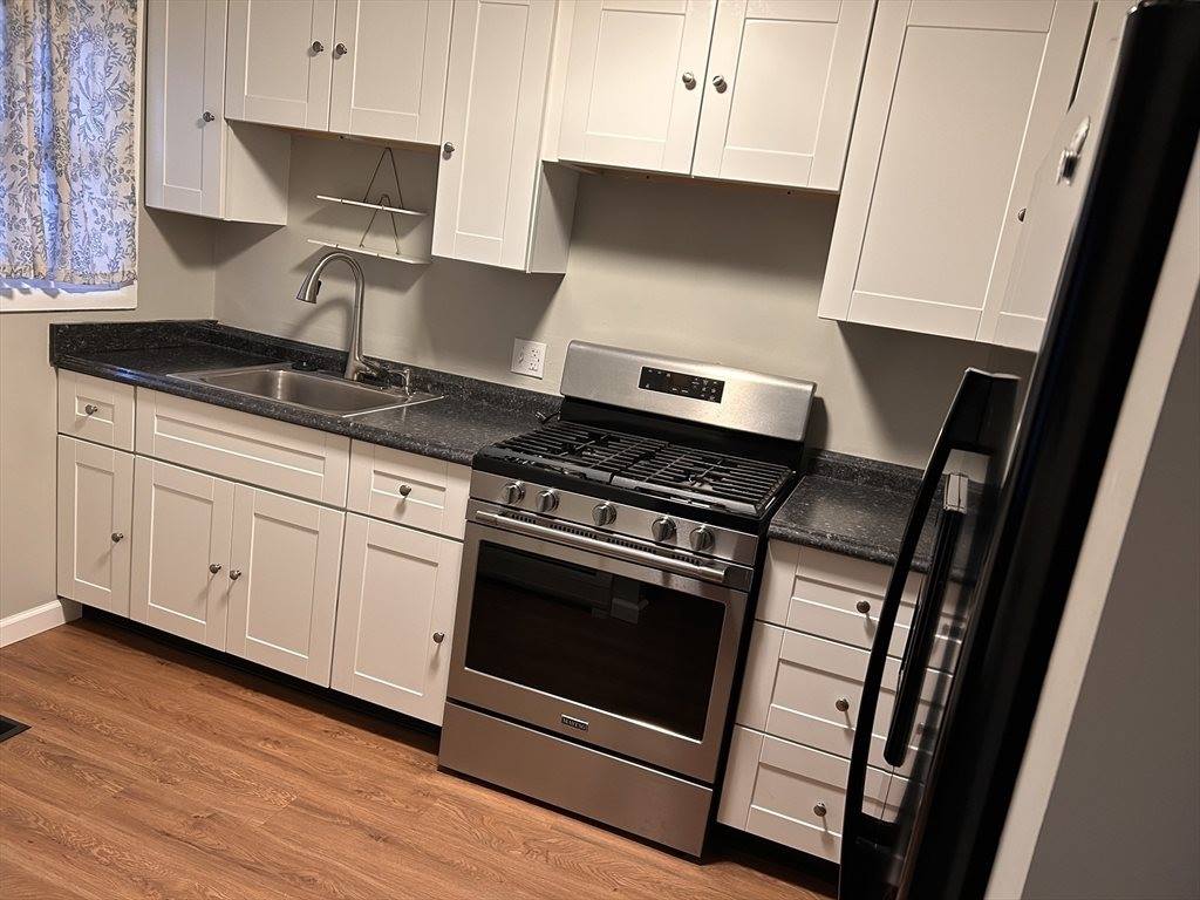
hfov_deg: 67.3
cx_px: 600
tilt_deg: -14.0
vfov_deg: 53.1
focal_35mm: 26
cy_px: 450
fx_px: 901
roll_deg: -8.3
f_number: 1.5
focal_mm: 5.7
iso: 200
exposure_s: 1/60
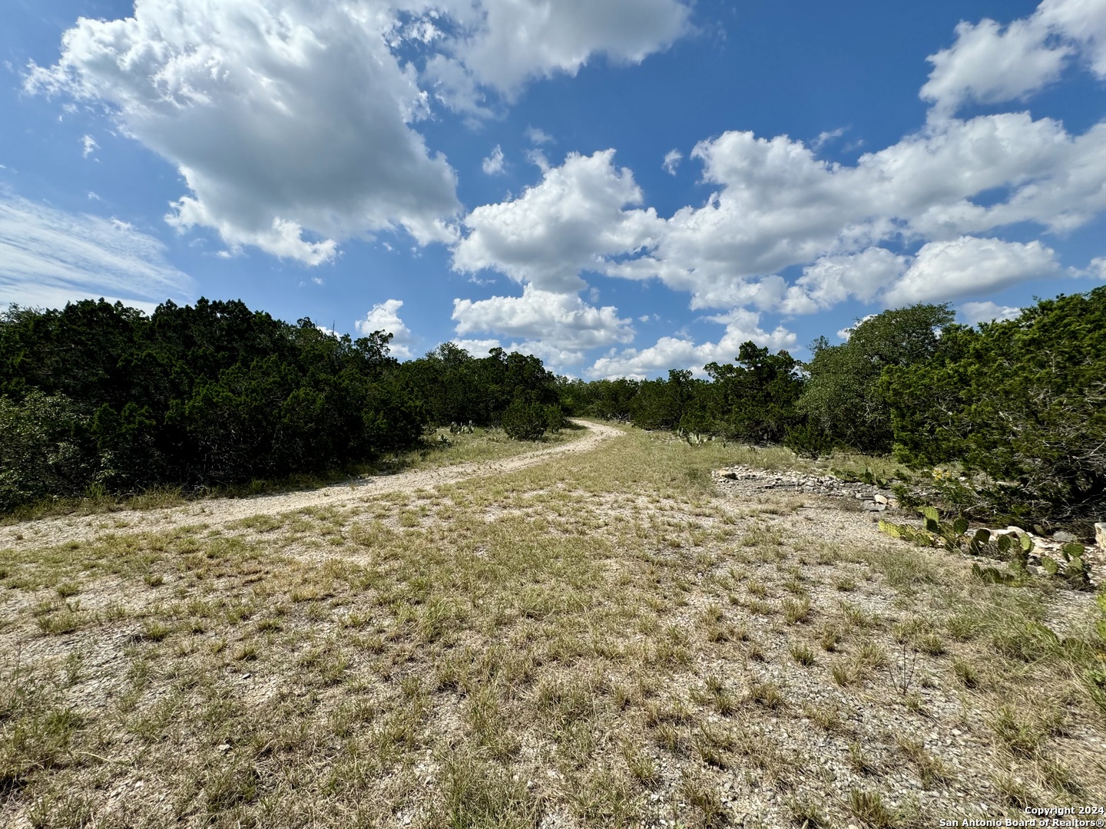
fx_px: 447
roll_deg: +0.9
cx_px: 553
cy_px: 414
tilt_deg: +3.5
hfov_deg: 102.1
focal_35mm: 14
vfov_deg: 85.7
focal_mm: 2.22
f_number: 2.2
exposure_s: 1/2674
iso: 40
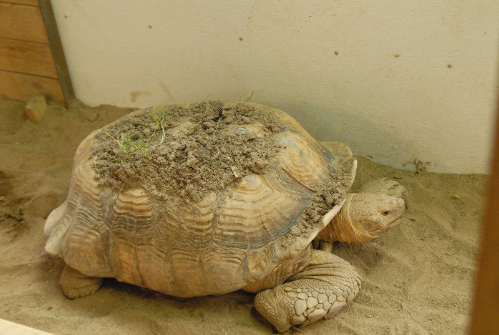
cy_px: 168
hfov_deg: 37.8
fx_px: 729
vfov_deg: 25.9
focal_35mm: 52
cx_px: 250
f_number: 4
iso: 1600
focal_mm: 35
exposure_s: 1/60
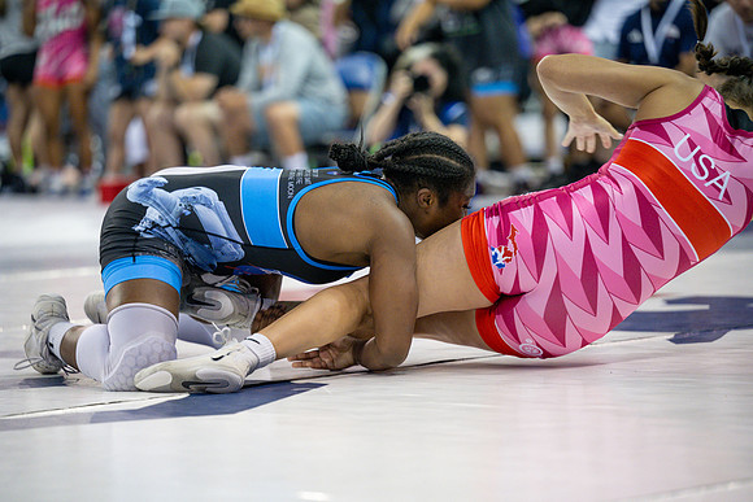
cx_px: 347
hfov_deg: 13.5
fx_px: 3187
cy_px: 267
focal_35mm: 152
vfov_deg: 9.0
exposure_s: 1/800
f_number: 2.8
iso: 3200
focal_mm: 140
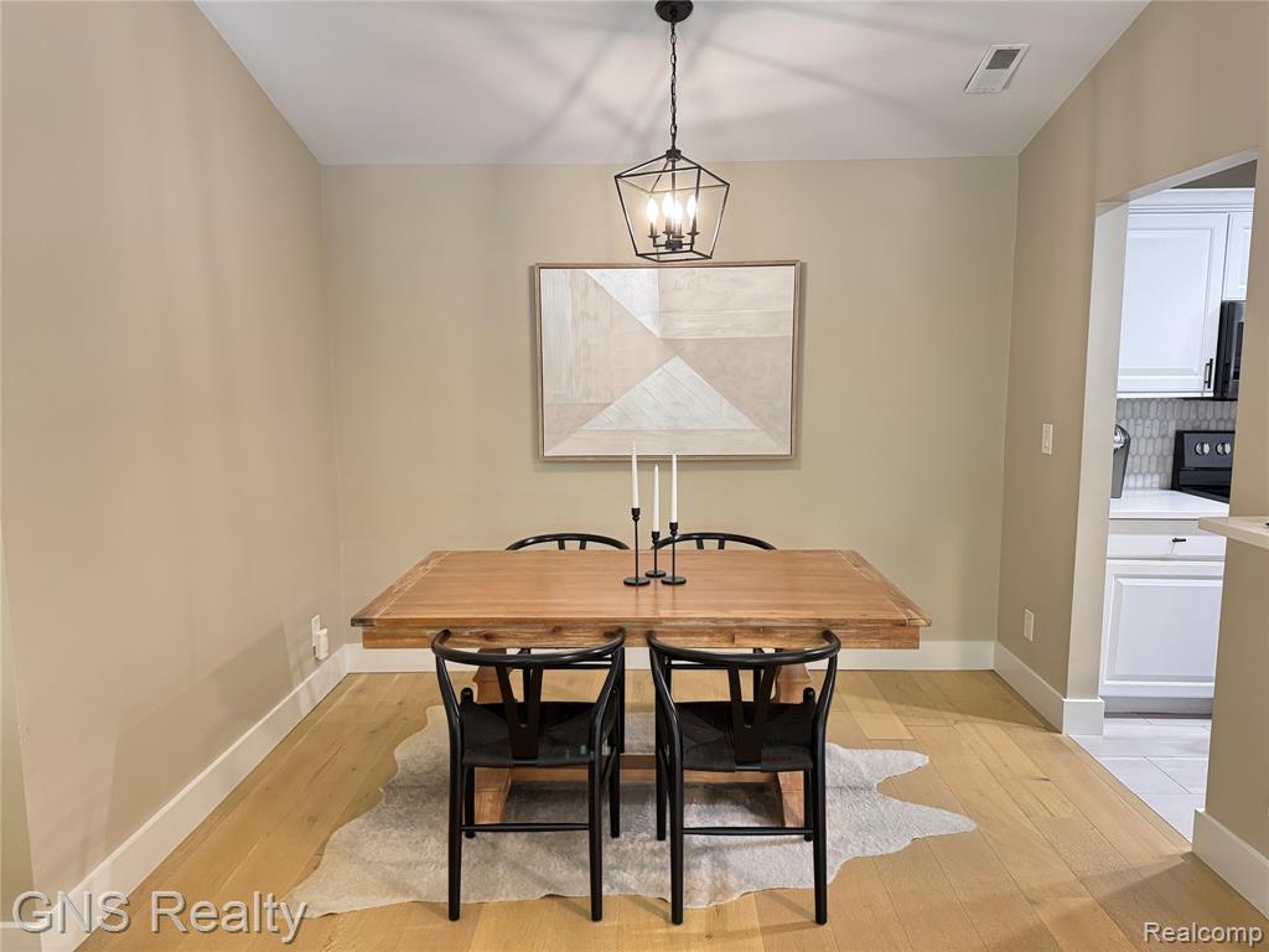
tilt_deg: -8.0
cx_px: 634
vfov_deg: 56.8
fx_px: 880
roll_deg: +0.2
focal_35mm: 24
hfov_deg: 71.6
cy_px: 476
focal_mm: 6.76
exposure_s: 1/60
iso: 640
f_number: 1.78
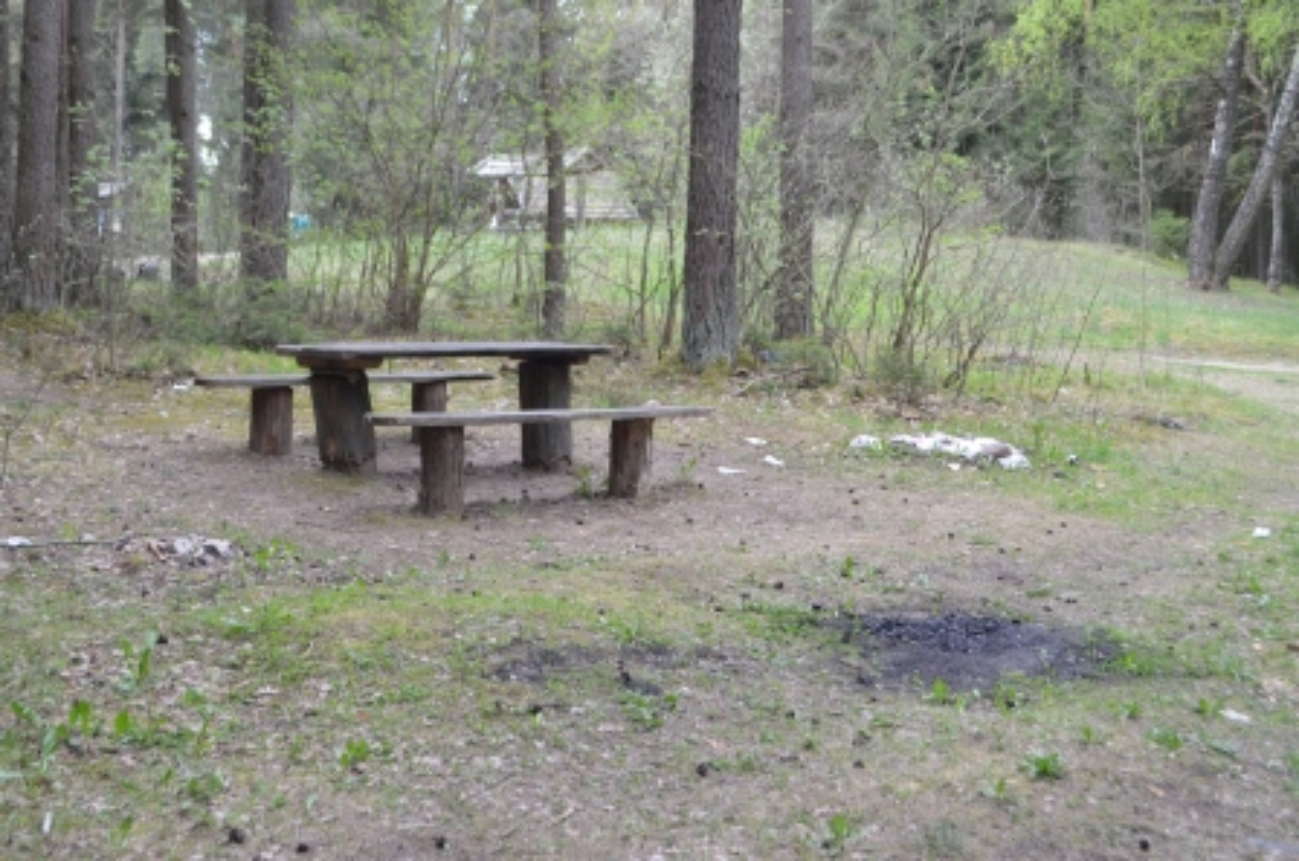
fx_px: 1729
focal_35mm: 48
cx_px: 650
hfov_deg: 41.2
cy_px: 430
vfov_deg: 28.0
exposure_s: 1/125
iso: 400
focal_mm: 32
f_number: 5.6
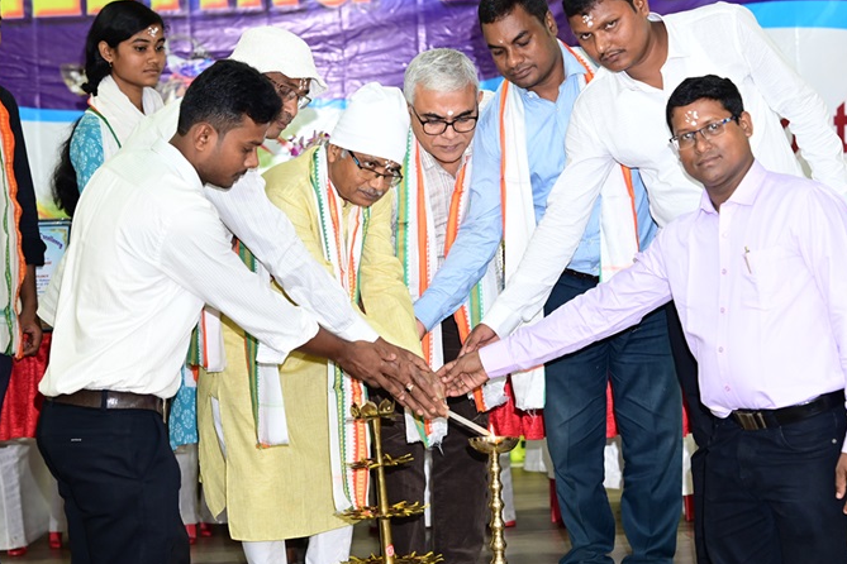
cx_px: 382
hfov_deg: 19.1
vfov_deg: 12.8
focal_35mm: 107
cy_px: 267
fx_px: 2517
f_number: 3.5
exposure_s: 1/125
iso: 1000
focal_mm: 85
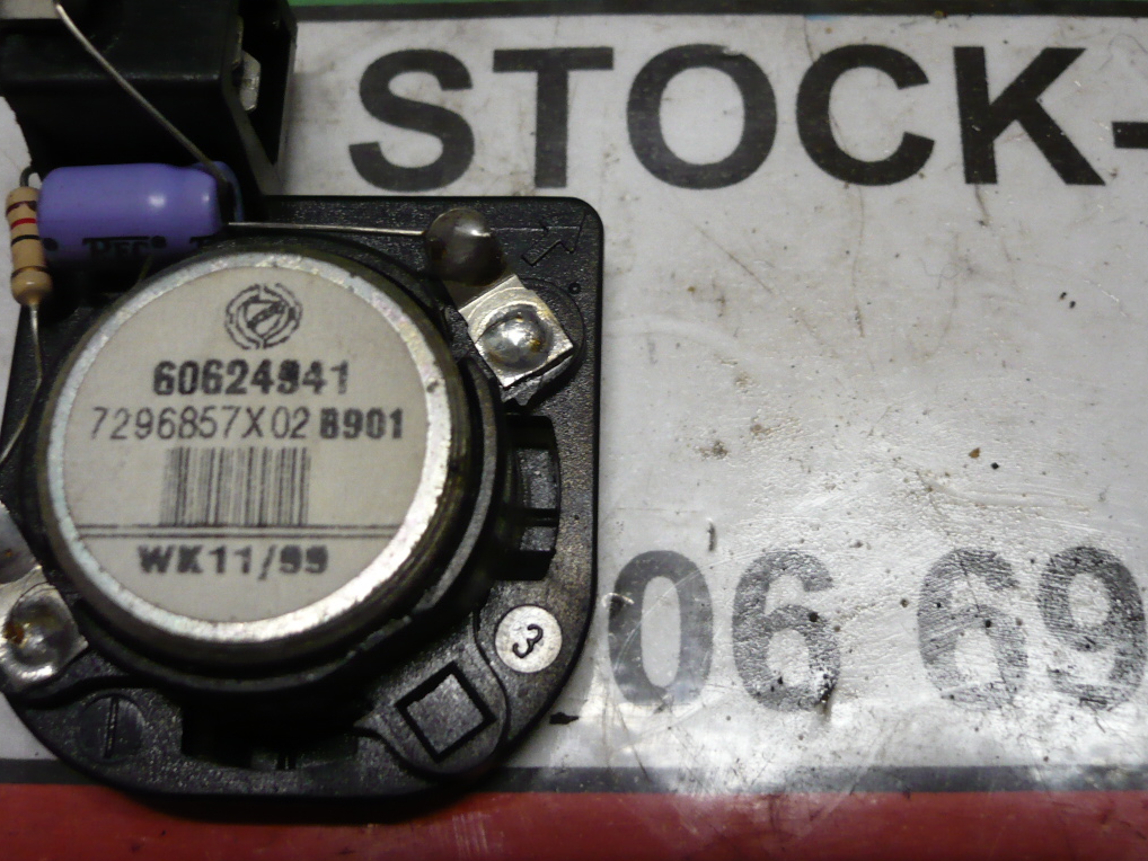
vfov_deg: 32.8
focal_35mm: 44
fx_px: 1460
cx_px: 642
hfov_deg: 42.9
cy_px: 361
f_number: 2.8
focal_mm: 5.8
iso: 200
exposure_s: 1/25
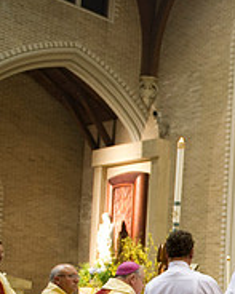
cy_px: 276
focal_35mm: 71
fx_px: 618
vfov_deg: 25.7
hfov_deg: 18.8
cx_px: 361
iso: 1600
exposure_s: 1/80
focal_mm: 24
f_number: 3.2
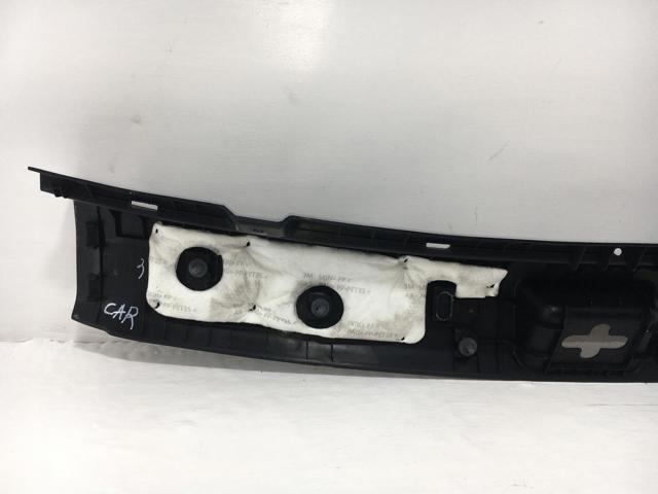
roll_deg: -2.5
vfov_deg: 48.2
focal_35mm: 29
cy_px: 247
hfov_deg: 61.7
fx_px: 551
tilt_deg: -23.1
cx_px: 329
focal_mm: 4.15
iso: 25
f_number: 2.2
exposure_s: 1/450
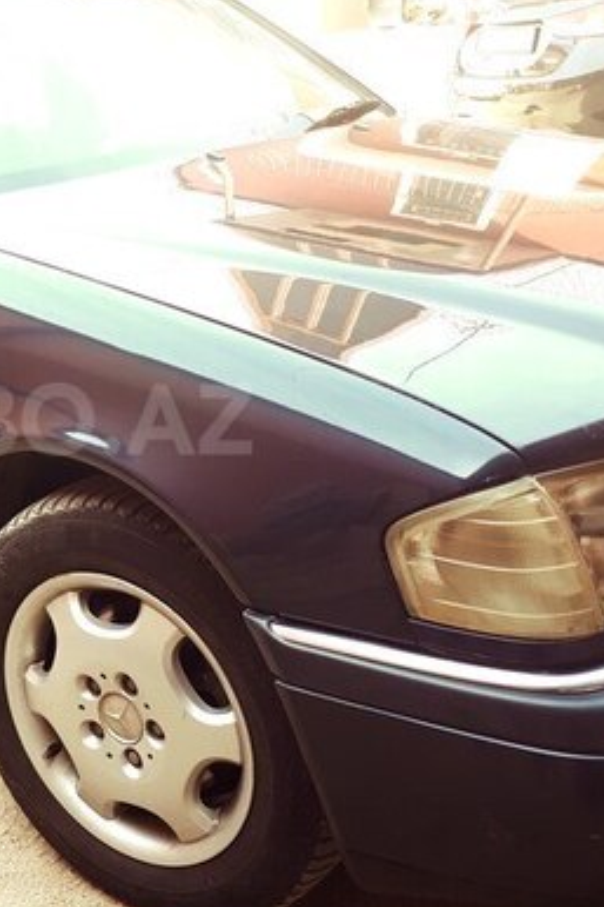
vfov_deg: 41.1
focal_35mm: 48
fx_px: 1209
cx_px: 12
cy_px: 419
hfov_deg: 26.7
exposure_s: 1/100
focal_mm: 3.6
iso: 64
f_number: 1.9
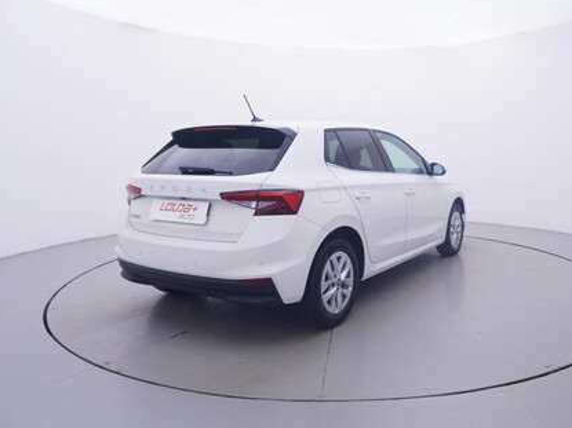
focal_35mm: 29
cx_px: 352
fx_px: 473
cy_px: 177
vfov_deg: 48.5
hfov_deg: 61.6
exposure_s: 1/80
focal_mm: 15
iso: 200
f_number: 5
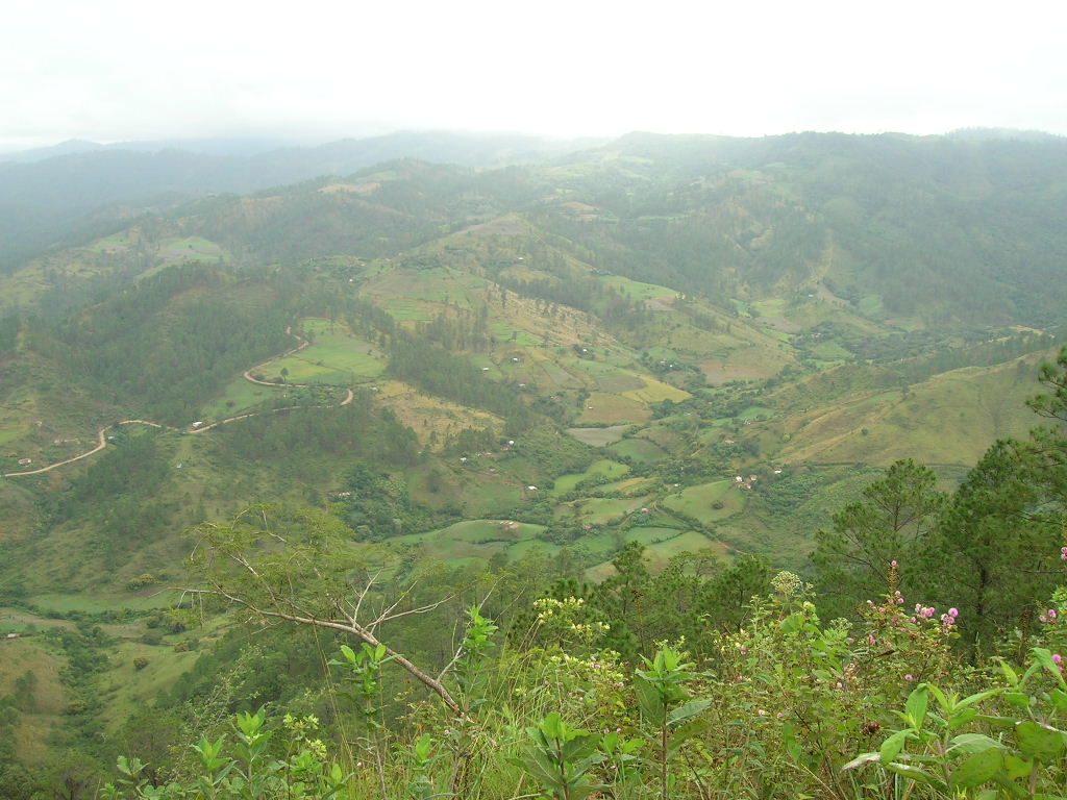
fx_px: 1048
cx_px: 534
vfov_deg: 41.8
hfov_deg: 54.0
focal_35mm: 34
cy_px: 400
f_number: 4.9
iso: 50
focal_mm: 5.7
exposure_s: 1/90
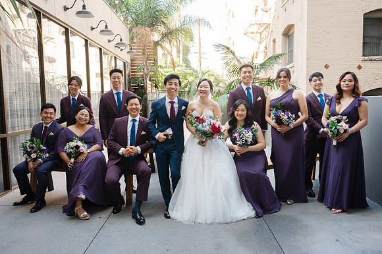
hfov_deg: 64.6
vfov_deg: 45.6
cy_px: 127
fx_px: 302
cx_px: 191
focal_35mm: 29
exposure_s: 1/200
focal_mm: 28
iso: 400
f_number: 5
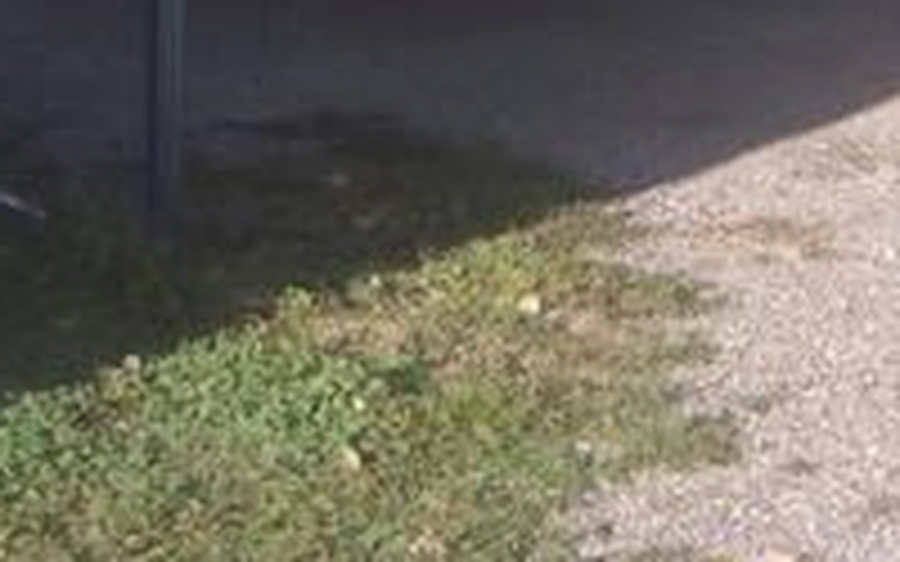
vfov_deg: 10.2
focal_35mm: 122
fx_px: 2992
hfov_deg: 17.1
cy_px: -436
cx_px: 333
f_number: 2.8
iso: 80
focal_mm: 6.2
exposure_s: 1/640
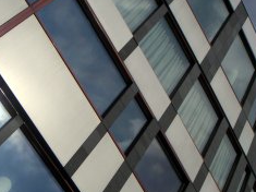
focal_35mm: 63
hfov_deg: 30.3
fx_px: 466
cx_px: 71
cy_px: 152
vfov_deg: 23.0
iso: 50
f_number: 6.7
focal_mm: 5.7
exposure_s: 1/750
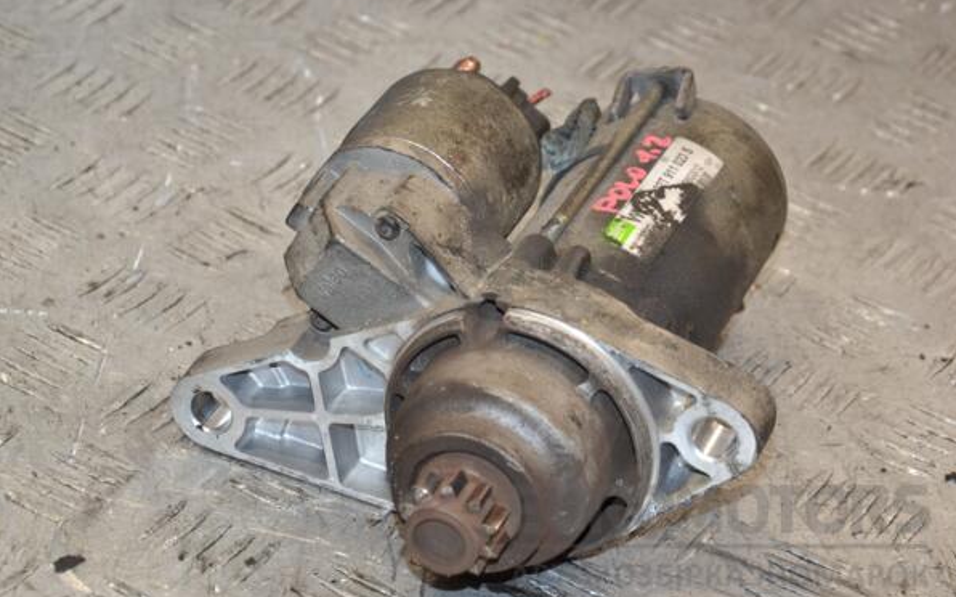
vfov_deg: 11.3
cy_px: 295
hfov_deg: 18.1
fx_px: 3008
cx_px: 480
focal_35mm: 116
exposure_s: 1/200
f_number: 7.1
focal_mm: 75
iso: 800
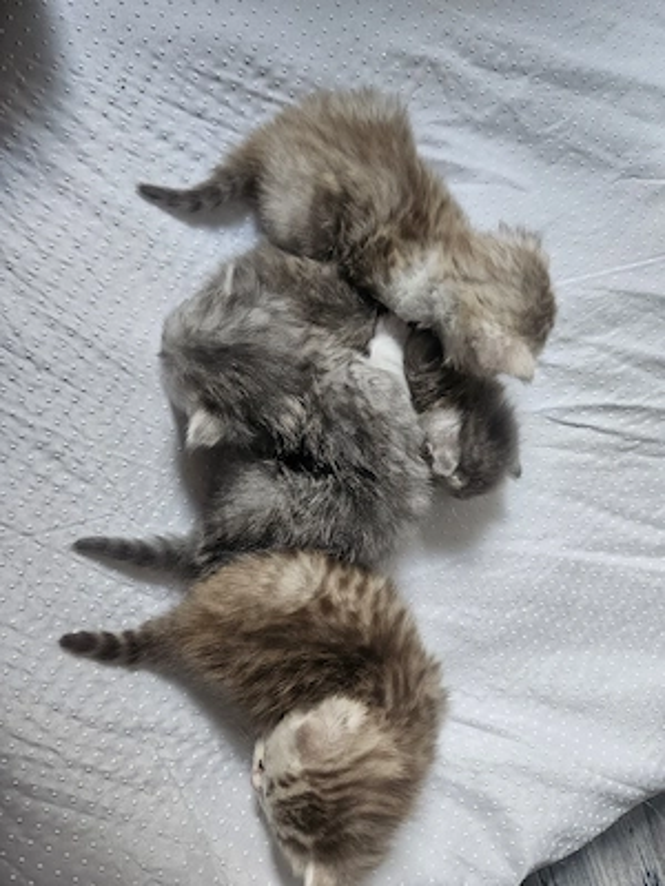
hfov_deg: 58.9
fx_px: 589
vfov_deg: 73.9
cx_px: 332
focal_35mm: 23
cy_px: 443
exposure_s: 1/101
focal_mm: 5.4
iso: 200
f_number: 1.8
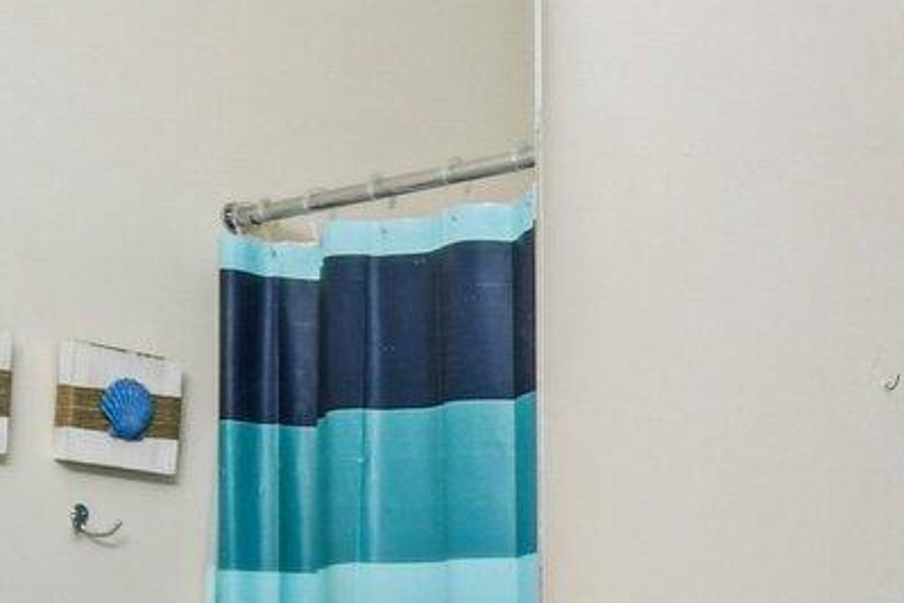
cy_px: 724
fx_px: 1933
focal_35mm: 77
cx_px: 1083
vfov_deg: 16.9
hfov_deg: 24.0
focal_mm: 10
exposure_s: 1/8
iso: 400
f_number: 8
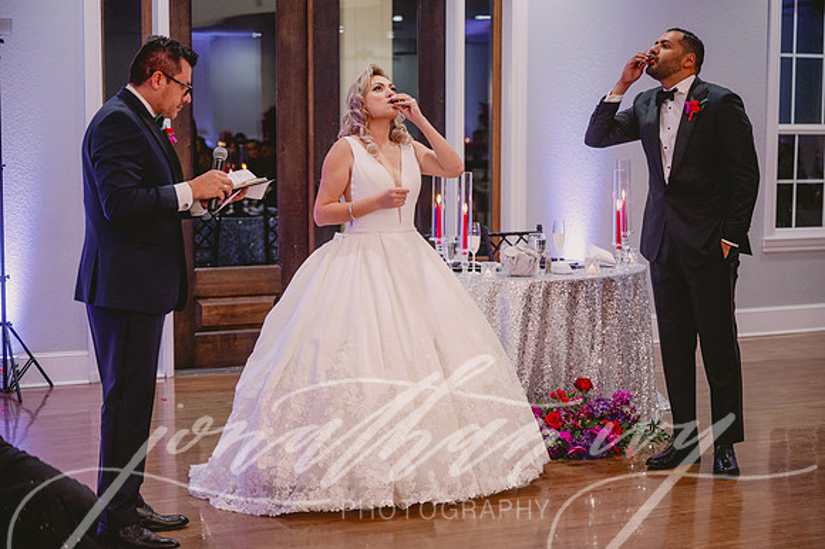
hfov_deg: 28.9
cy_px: 274
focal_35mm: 70
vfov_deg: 19.4
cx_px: 412
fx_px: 1603
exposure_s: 1/200
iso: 1250
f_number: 2.8
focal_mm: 70
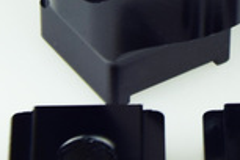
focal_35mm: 377
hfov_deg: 5.4
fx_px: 2513
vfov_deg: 3.6
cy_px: -34
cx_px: 356
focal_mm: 48
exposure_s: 1/250
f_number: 8
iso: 360
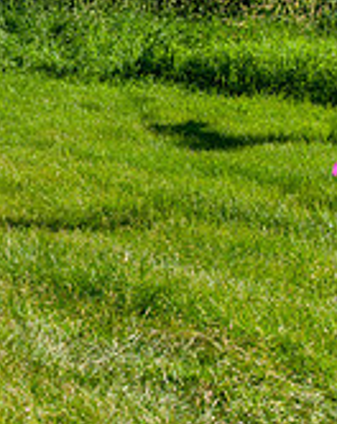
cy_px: 143
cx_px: -32
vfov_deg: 14.8
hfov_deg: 11.7
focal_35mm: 130
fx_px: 1627
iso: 200
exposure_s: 1/400
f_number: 8
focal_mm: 34
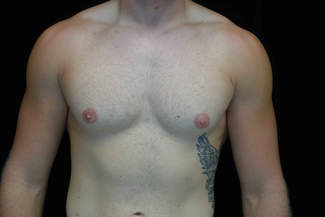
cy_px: 108
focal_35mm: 70
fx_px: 632
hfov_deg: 28.8
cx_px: 162
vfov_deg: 19.5
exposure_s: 1/80
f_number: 2.8
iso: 320
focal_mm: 25.7
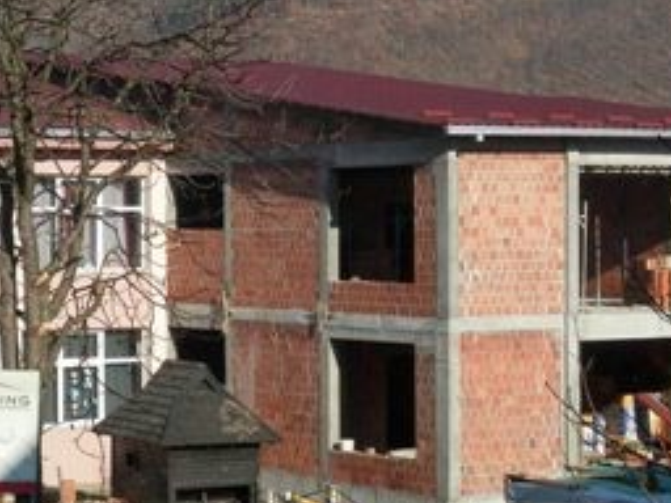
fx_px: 2055
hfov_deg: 18.5
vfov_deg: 14.0
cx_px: 278
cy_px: 259
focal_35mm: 106
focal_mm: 9.8
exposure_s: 1/640
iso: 80
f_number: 4.1
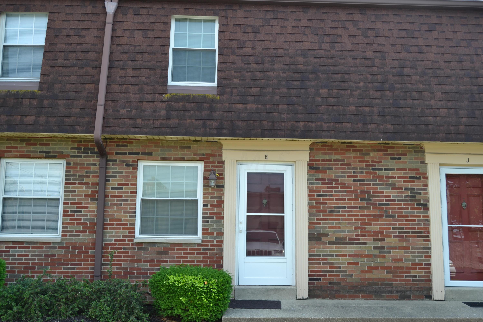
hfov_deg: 53.1
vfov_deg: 36.9
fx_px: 483
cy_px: 161
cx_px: 242
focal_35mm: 36
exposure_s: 1/160
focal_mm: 24
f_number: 6.3
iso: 100
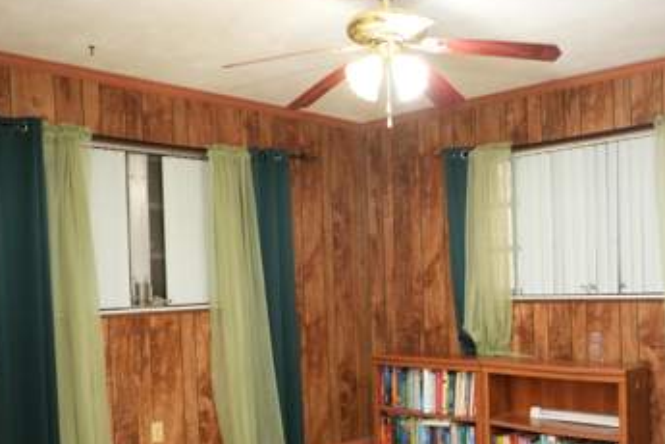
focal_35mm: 39
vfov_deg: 34.0
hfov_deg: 49.5
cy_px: 280
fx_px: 720
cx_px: 357
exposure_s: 1/160
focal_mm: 28
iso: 5000
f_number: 3.5
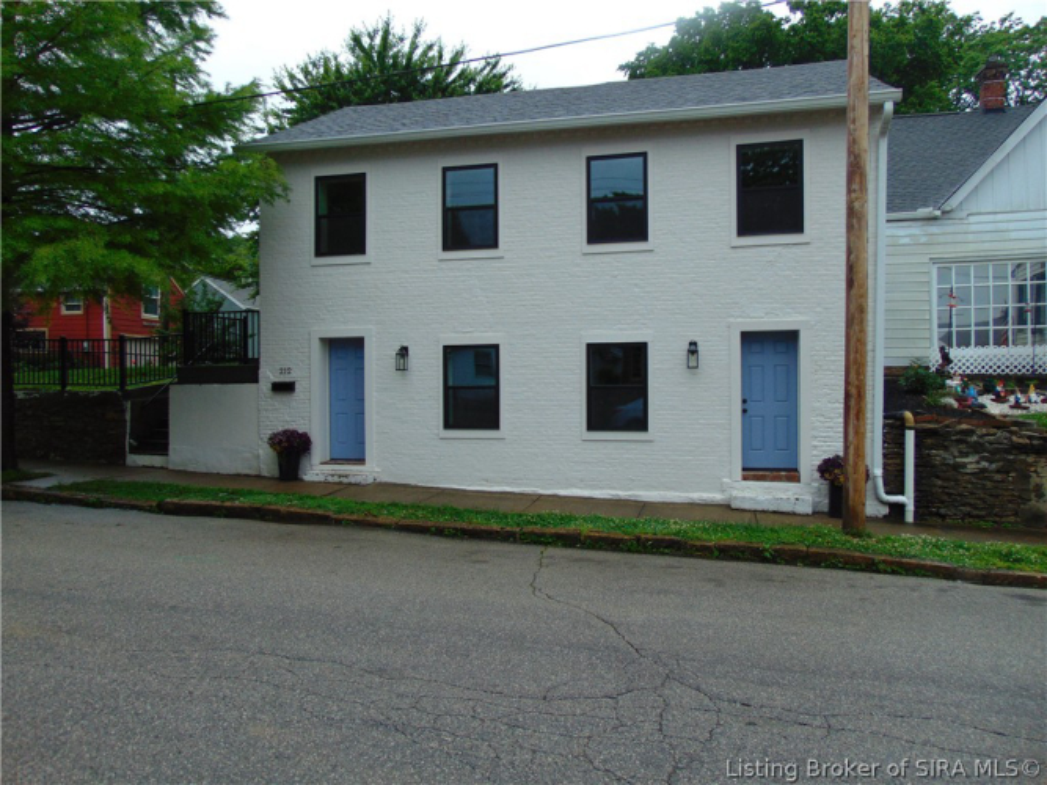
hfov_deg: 69.4
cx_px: 524
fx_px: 756
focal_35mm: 25
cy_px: 392
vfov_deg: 54.9
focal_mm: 4.5
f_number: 3
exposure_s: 1/400
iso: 80
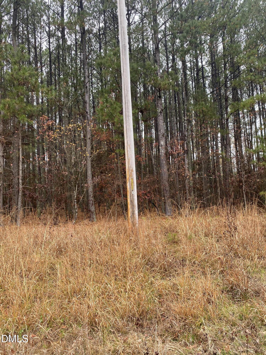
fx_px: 266
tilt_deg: +7.1
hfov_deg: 53.1
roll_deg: +3.4
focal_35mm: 26
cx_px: 133
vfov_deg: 67.3
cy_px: 178
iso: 64
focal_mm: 4.25
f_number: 1.8
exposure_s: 1/121
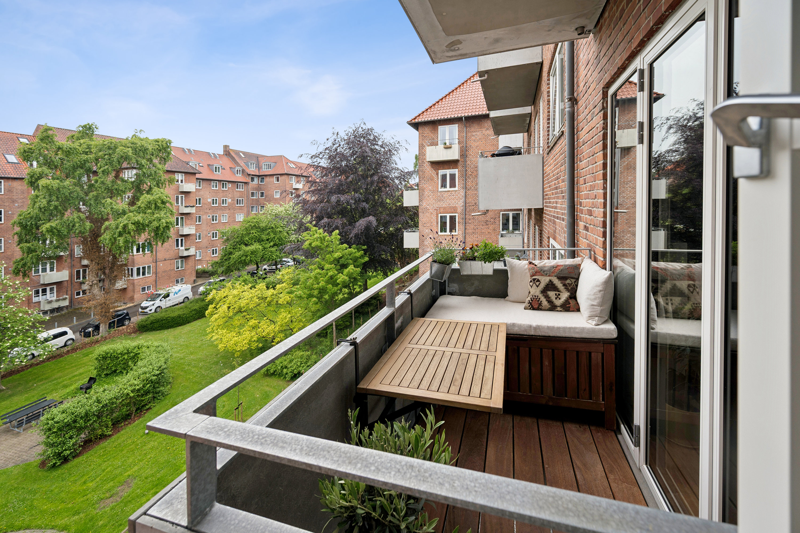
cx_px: 400
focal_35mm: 14
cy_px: 266
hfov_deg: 104.3
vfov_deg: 81.2
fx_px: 311
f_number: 6.3
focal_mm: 14
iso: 110
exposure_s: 1/125
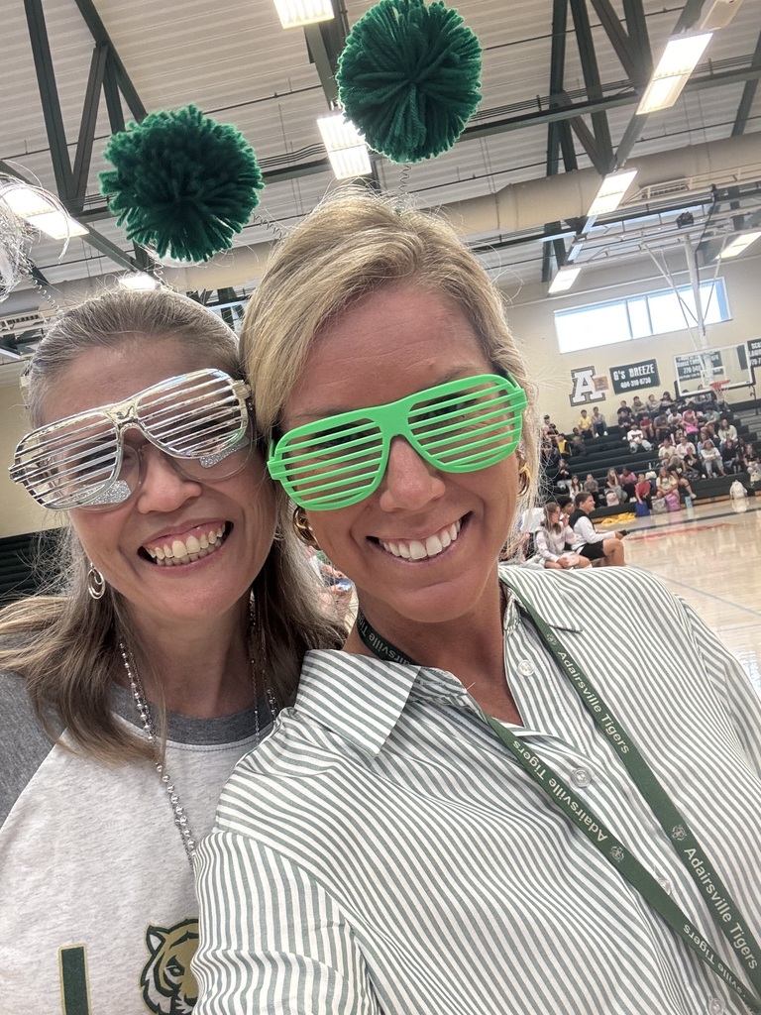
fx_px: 879
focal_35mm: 30
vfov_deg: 60.0
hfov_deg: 46.8
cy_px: 508
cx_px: 380
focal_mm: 2.69
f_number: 1.9
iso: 100
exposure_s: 1/60
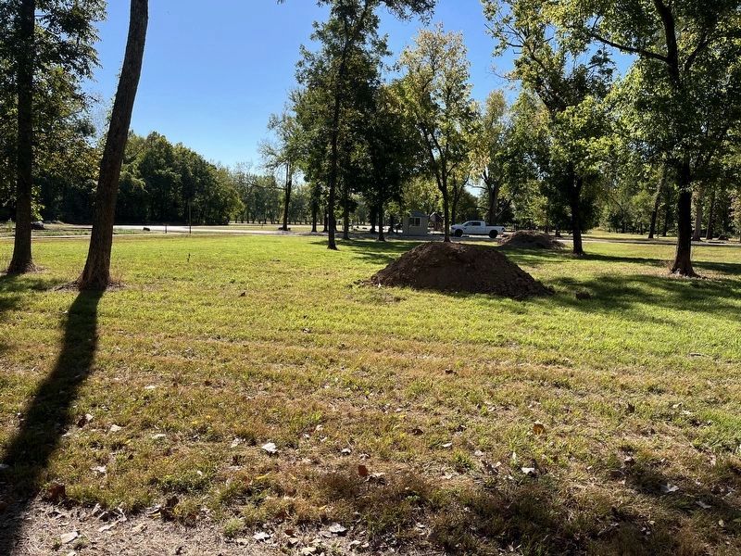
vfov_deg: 53.1
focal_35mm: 26
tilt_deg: -7.3
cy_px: 278
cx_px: 370
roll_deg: -0.6
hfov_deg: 67.3
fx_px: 557
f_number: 1.6
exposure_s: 1/1862
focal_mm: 5.1
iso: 50
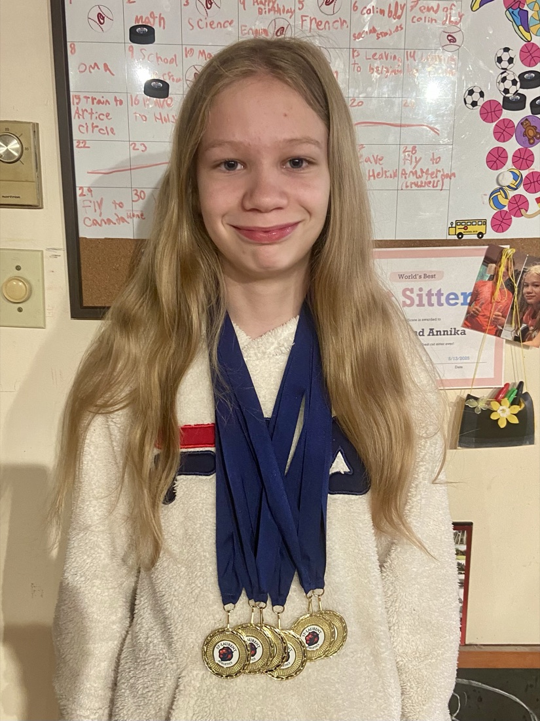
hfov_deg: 53.1
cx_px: 270
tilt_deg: -12.5
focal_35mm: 26
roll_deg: +0.0
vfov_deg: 67.3
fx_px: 541
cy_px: 360
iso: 200
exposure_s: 1/60
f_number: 1.8
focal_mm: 4.25
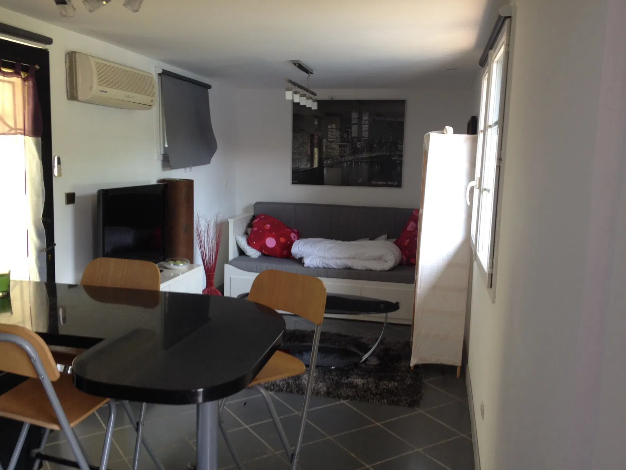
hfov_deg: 52.6
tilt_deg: -8.5
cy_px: 235
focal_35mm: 35
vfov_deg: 40.7
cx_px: 313
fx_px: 633
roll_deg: -2.0
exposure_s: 1/24
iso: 50
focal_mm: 4.28
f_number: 2.4
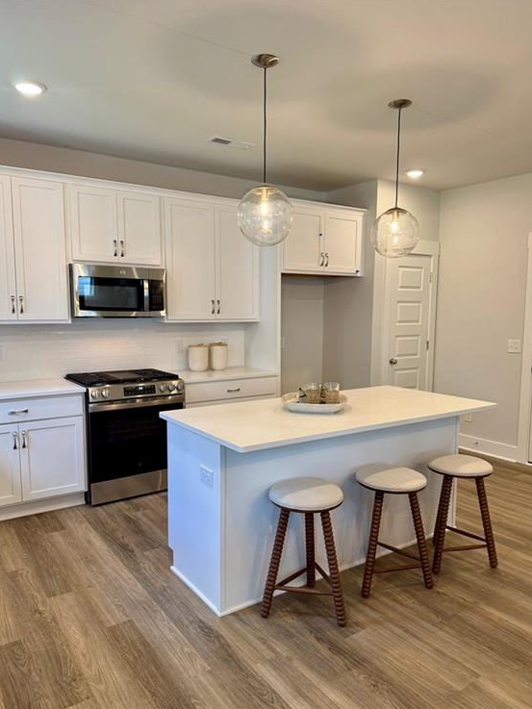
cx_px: 267
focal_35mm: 25
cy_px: 367
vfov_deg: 69.4
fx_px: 512
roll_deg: -0.5
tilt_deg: -5.6
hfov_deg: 54.9
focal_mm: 6.76
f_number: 1.78
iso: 125
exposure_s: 1/120
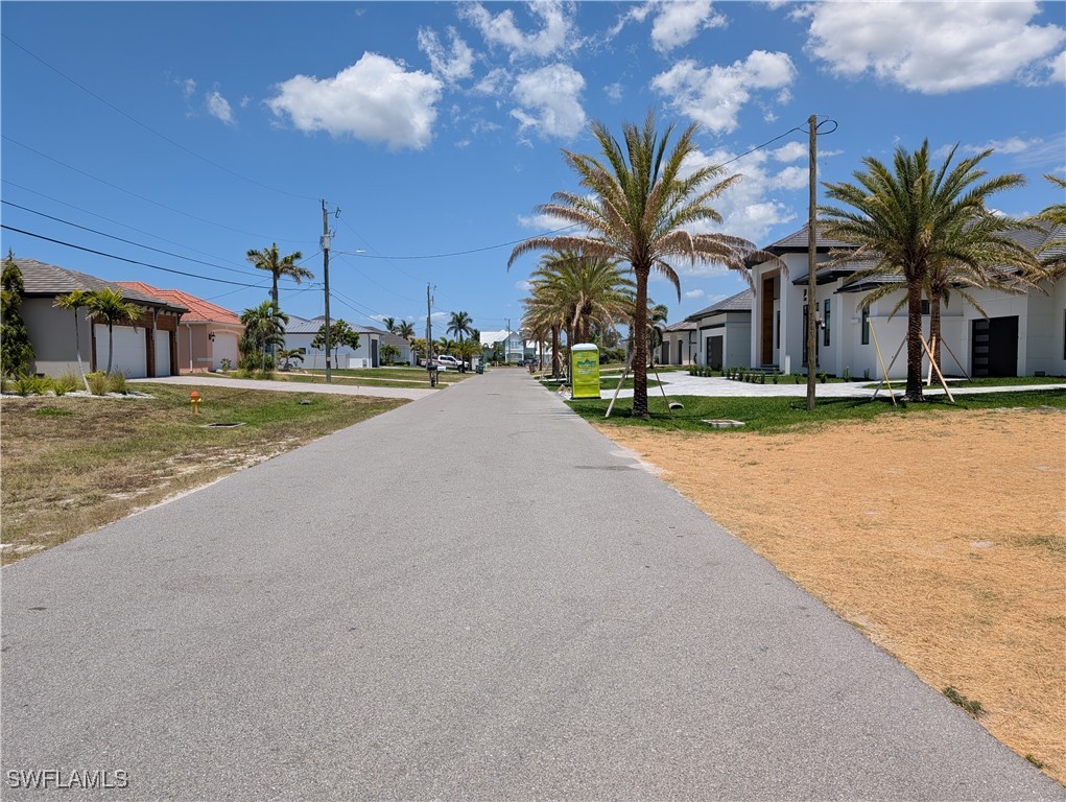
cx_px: 533
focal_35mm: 24
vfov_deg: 56.9
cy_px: 401
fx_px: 740
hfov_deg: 71.5
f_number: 1.68
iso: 21
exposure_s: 1/1527
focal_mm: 6.9
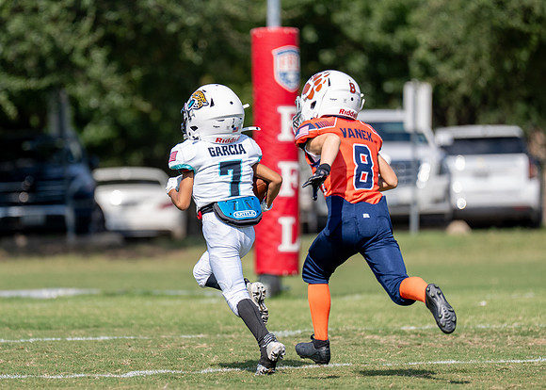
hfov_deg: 5.6
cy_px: 206
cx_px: 194
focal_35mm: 362
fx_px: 5609
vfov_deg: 4.0
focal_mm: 200
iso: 160
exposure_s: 1/2500
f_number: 2.8
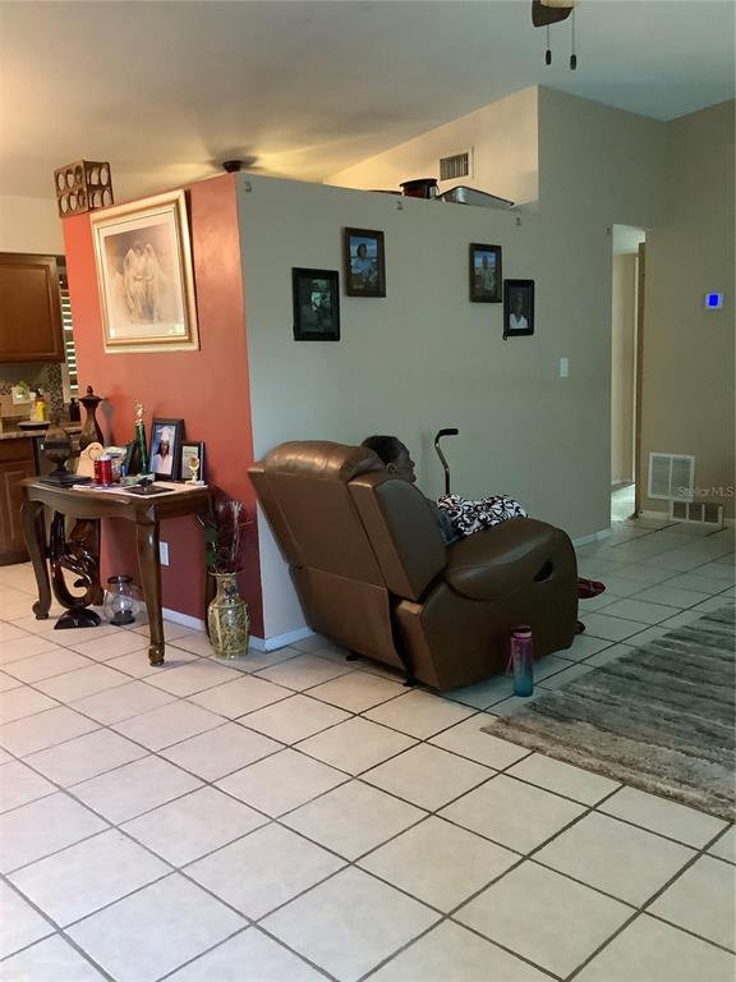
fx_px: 879
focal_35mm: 31
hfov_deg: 45.4
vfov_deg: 58.4
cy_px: 491
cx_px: 368
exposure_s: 1/30
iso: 400
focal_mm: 3.3
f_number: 2.4
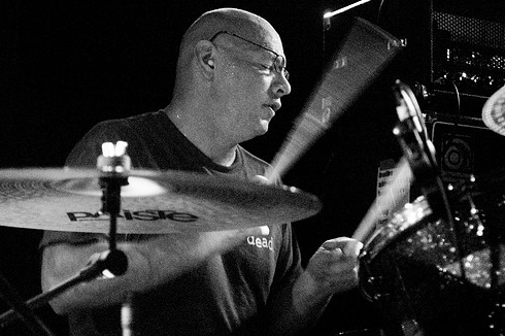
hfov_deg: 18.6
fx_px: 1542
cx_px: 284
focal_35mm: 110
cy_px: 173
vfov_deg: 12.4
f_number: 2.8
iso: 1600
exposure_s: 1/80
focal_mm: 62
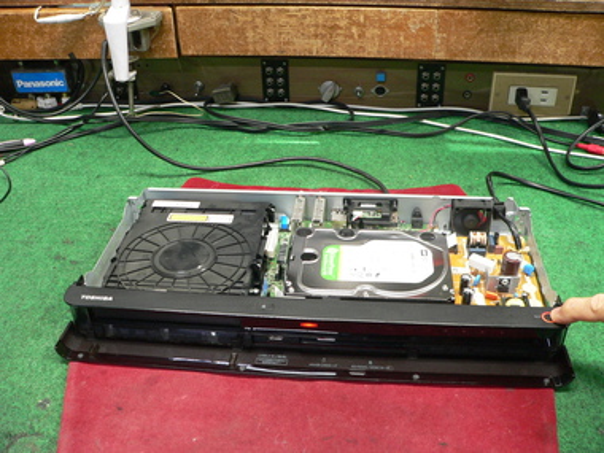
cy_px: 226
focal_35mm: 36
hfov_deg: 51.4
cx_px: 302
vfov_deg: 39.7
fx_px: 628
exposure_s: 1/10
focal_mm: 6
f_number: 2.8
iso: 200
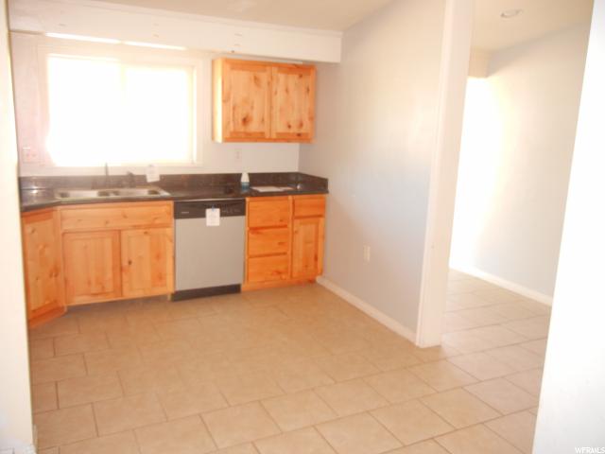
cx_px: 302
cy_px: 227
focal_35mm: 30
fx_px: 524
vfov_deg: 46.8
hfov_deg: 60.0
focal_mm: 5.4
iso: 400
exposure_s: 1/30
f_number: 3.5
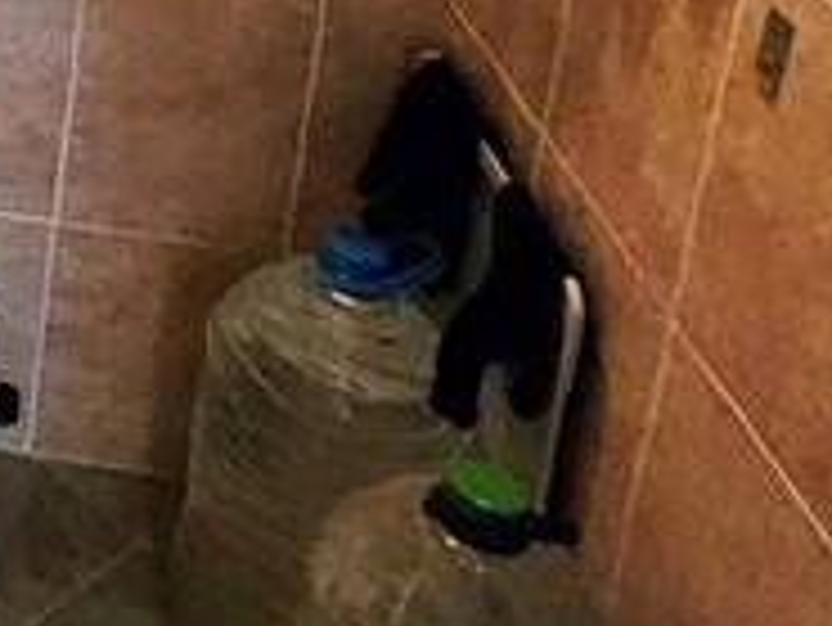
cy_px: -617
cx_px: -783
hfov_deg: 18.7
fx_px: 1732
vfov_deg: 16.0
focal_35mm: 72
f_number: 2.2
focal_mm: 1.7
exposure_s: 1/33.3
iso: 640
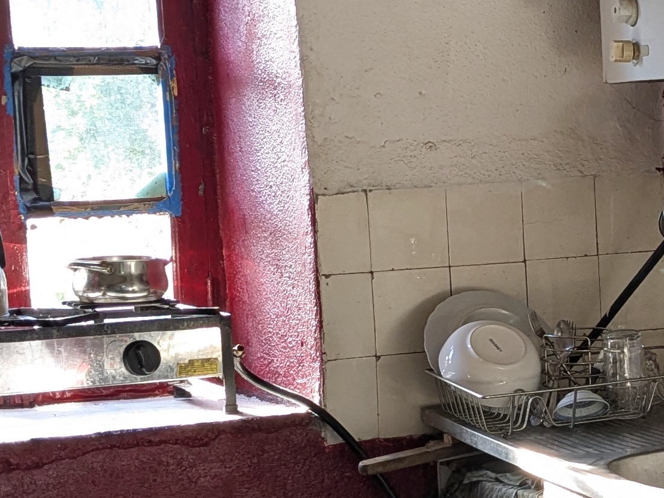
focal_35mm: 99
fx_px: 1899
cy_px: 385
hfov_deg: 19.3
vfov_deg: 14.9
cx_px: 656
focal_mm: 4.38
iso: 85
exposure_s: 1/99.9
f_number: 1.73
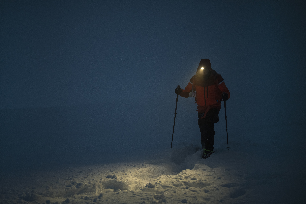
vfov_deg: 32.6
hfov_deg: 47.3
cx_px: 135
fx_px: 348
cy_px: 102
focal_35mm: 41
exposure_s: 1/320
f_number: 1.4
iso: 1250
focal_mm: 35
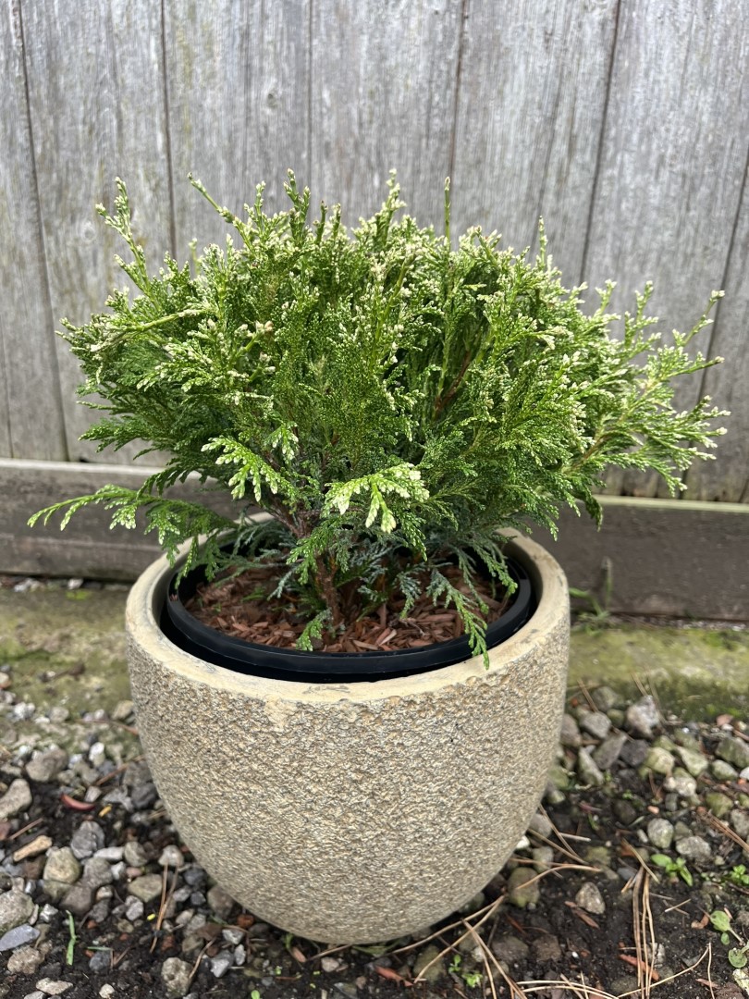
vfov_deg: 67.3
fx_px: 750
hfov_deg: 53.1
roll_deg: -2.7
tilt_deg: -22.2
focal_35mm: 26
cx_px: 374
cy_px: 500
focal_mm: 5.1
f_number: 1.6
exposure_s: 1/275
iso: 40
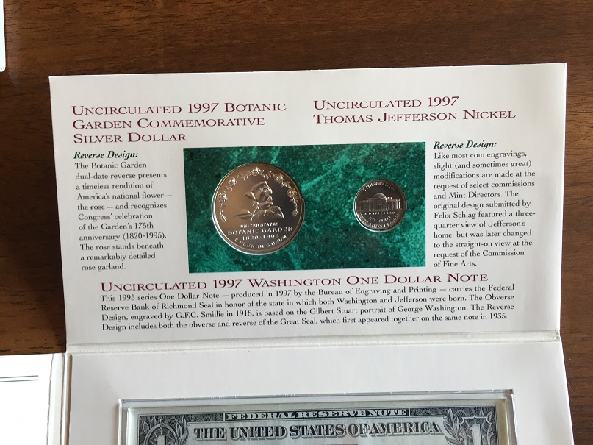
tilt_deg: -79.9
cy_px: 222
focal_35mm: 29
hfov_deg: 61.7
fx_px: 497
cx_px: 296
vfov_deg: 48.2
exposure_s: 1/15
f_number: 2.2
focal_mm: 4.15
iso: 25
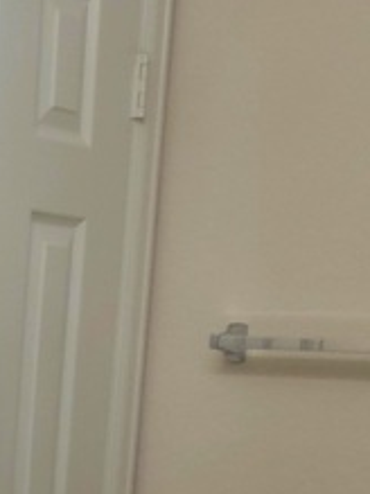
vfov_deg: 13.1
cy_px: 855
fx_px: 1969
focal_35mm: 138
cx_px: -47
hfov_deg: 10.6
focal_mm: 5.9
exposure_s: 1/55.2
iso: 100
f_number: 2
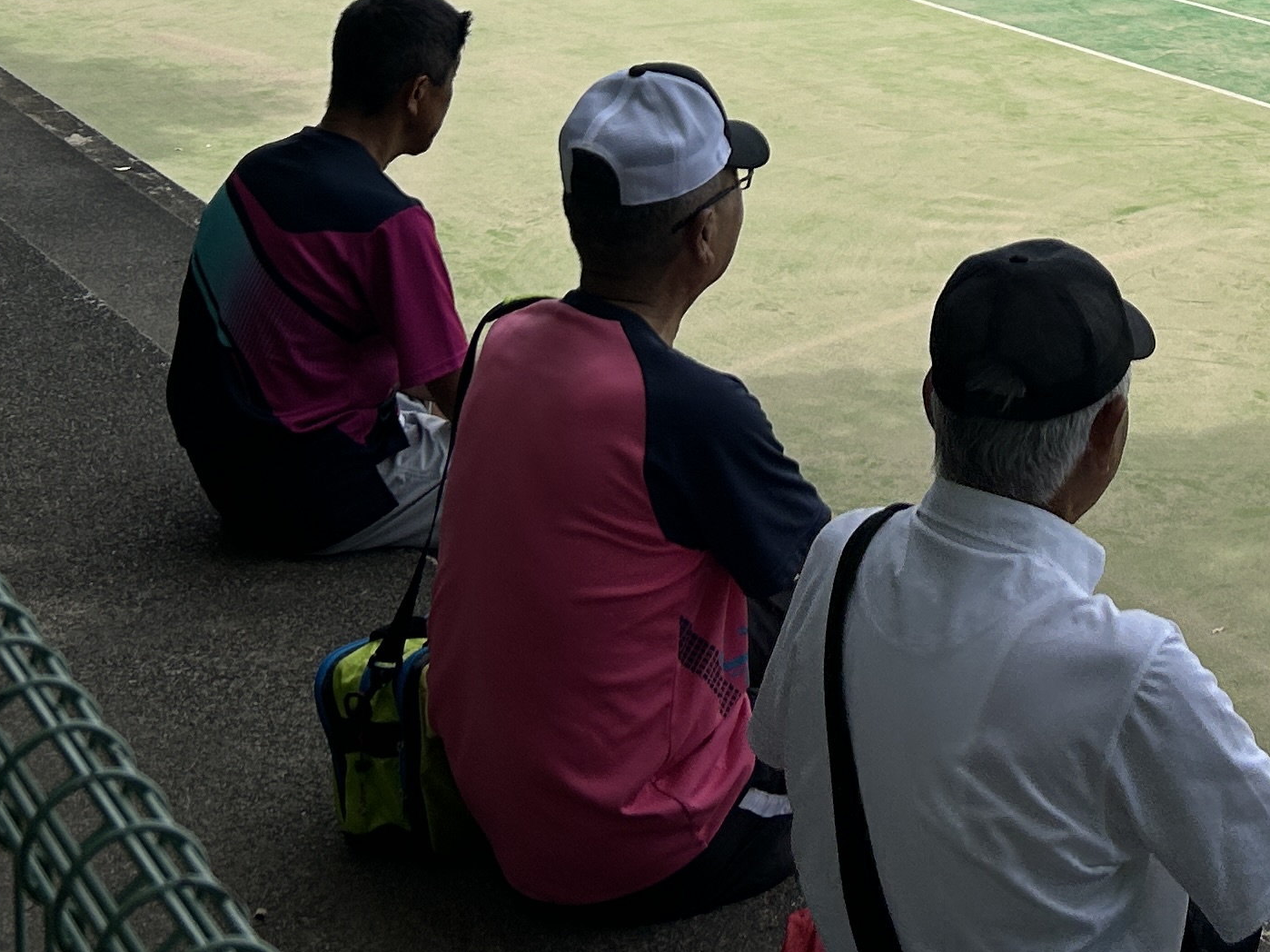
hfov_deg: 25.3
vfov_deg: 18.0
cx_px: 1111
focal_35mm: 75
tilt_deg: -3.0
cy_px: -366
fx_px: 2751
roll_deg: -0.7
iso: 50
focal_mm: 5.7
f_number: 1.5
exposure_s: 1/6579
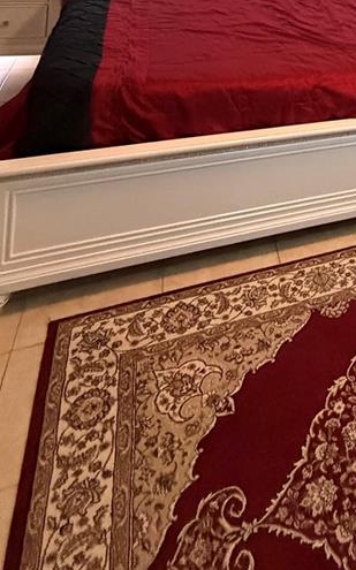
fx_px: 559
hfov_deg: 29.1
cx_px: 454
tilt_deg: -5.7
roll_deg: -9.8
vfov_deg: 40.5
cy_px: -91
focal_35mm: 36
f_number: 2.2
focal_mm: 2.22
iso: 640
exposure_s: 1/60
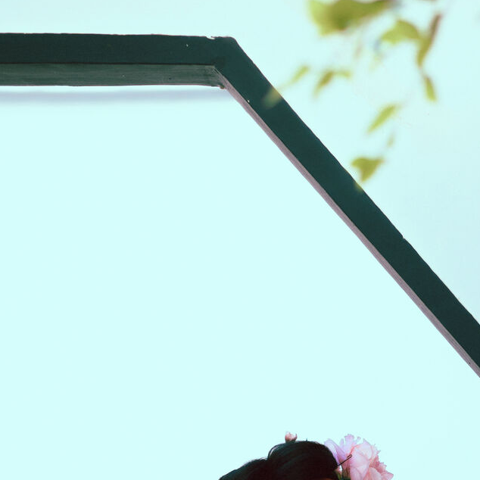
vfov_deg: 8.4
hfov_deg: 8.5
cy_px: 634
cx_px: 387
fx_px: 3216
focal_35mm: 205
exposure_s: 1/400
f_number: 2
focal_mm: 85
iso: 100
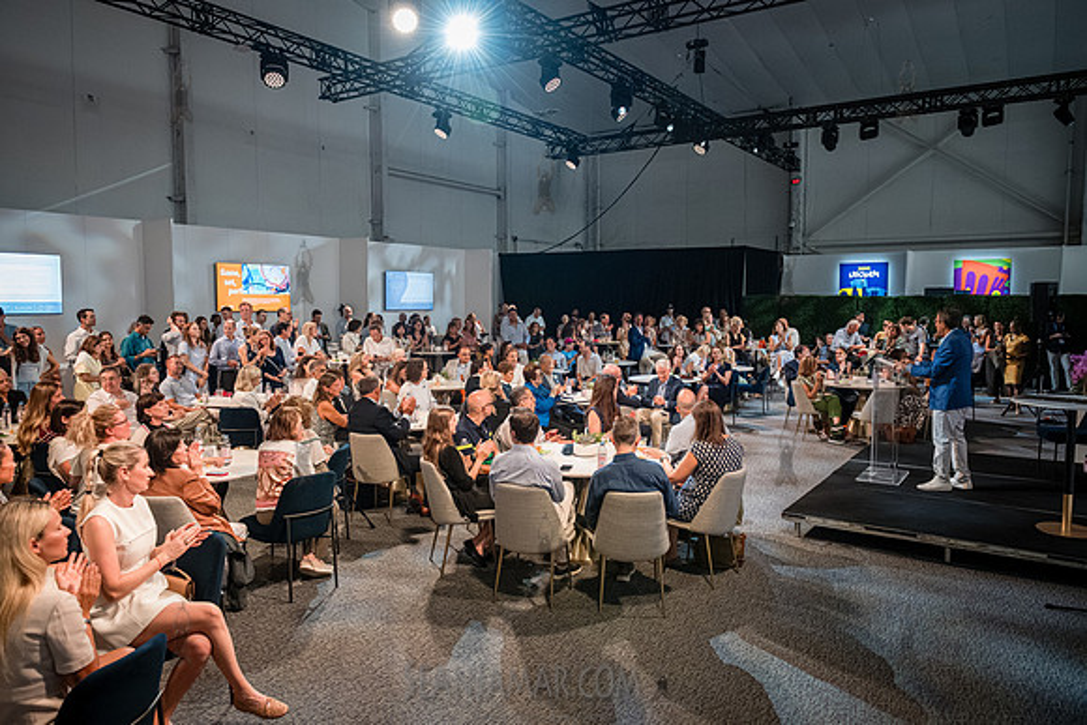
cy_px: 362
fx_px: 754
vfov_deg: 51.4
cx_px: 544
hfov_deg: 71.6
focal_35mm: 25
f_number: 4.5
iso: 8000
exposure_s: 1/320
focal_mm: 24
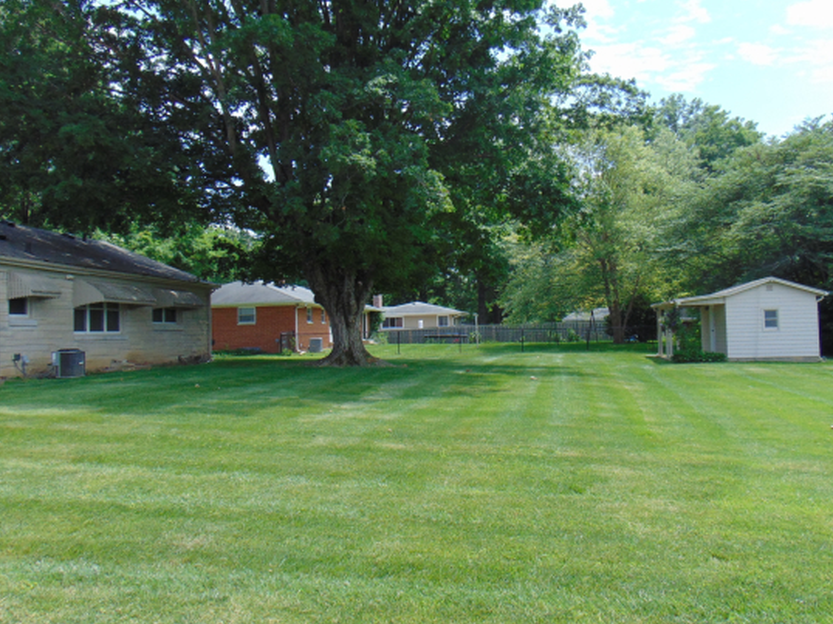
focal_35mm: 31
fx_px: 746
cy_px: 291
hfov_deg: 58.3
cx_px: 442
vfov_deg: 45.4
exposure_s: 1/640
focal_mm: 4.5
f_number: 3
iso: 80
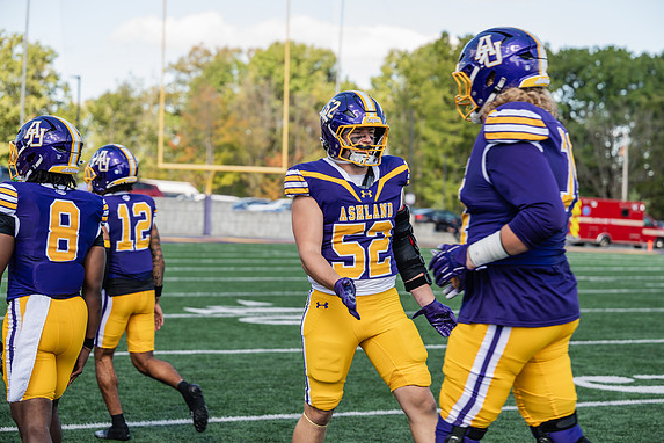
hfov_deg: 23.9
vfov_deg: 16.1
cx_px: 330
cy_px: 220
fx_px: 1568
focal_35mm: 85
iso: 100
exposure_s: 1/320
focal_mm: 84
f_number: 3.5
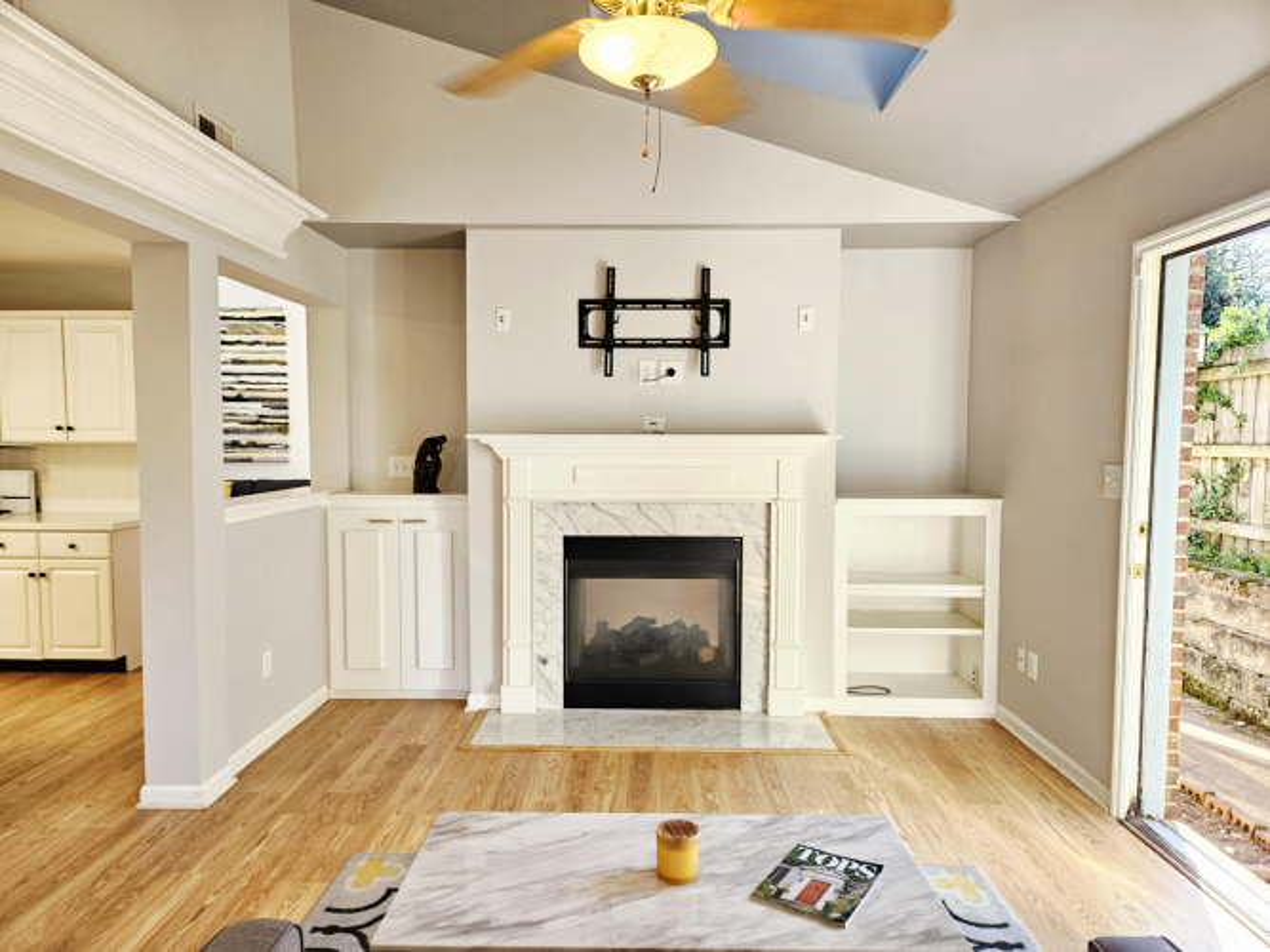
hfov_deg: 73.9
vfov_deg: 58.9
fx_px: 844
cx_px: 635
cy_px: 476
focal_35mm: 23
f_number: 1.8
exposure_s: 1/120
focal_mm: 5.4
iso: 160
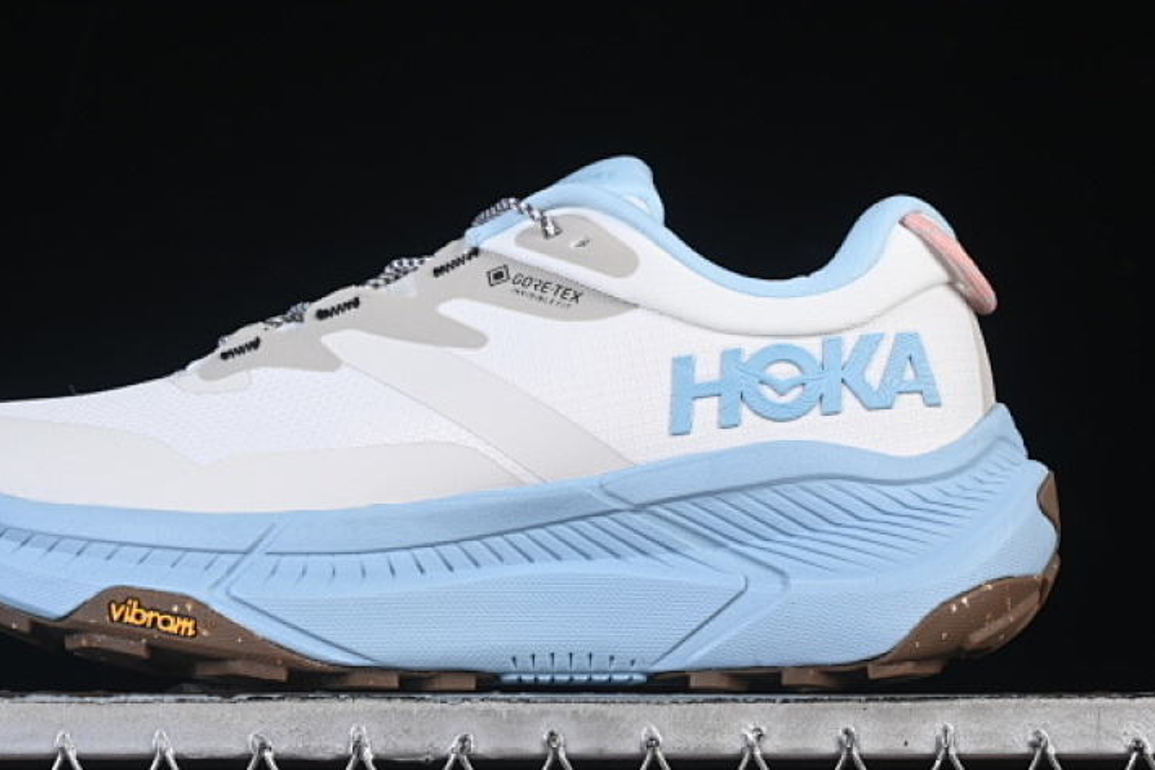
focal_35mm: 114
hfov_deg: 17.9
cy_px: 331
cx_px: 484
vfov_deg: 12.0
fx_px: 3657
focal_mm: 50
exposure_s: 1/80
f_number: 8
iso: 160
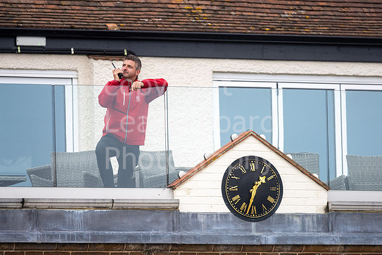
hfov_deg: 5.4
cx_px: 195
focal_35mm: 383
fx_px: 4060
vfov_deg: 3.6
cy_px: 138
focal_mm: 300
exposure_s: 1/500
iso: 400
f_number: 4
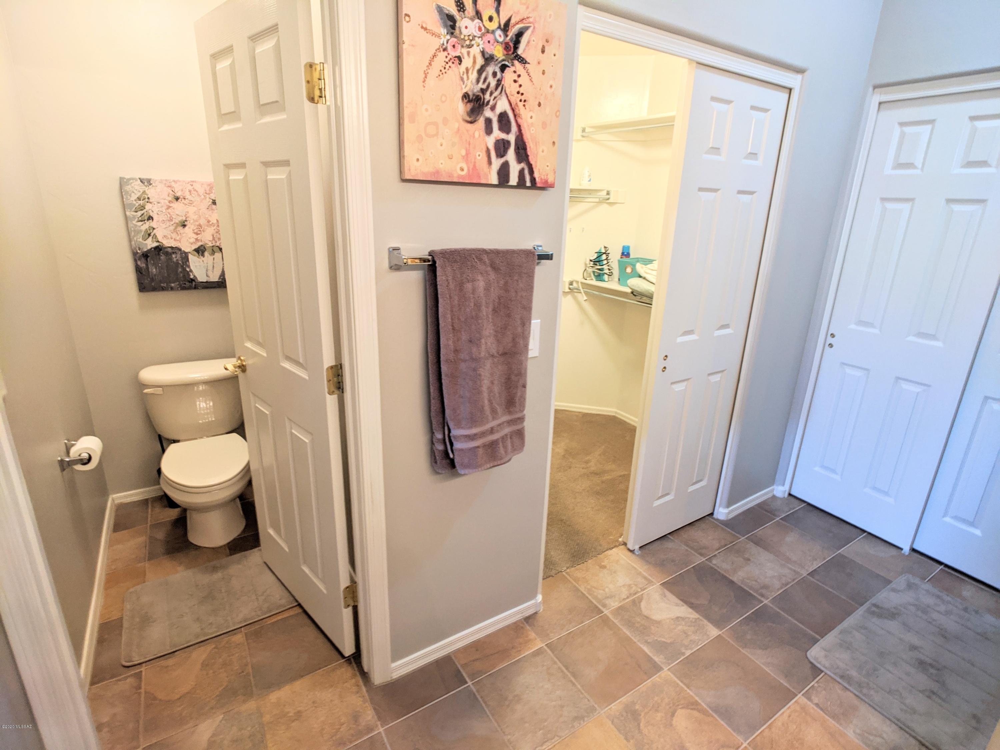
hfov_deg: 65.3
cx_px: 500
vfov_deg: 51.4
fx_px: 780
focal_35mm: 27
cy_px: 375
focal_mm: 4.38
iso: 111
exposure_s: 1/30
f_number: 1.73
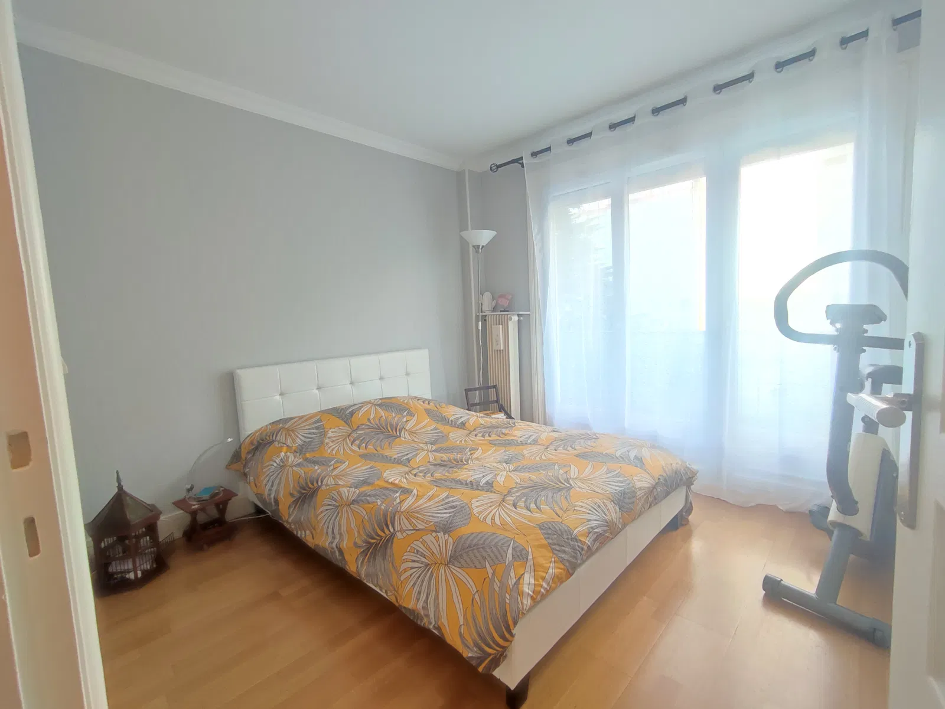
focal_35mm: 16
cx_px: 472
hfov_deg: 94.5
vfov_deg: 78.1
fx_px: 437
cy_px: 354
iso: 347
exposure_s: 1/33
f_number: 2.2
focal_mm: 1.65
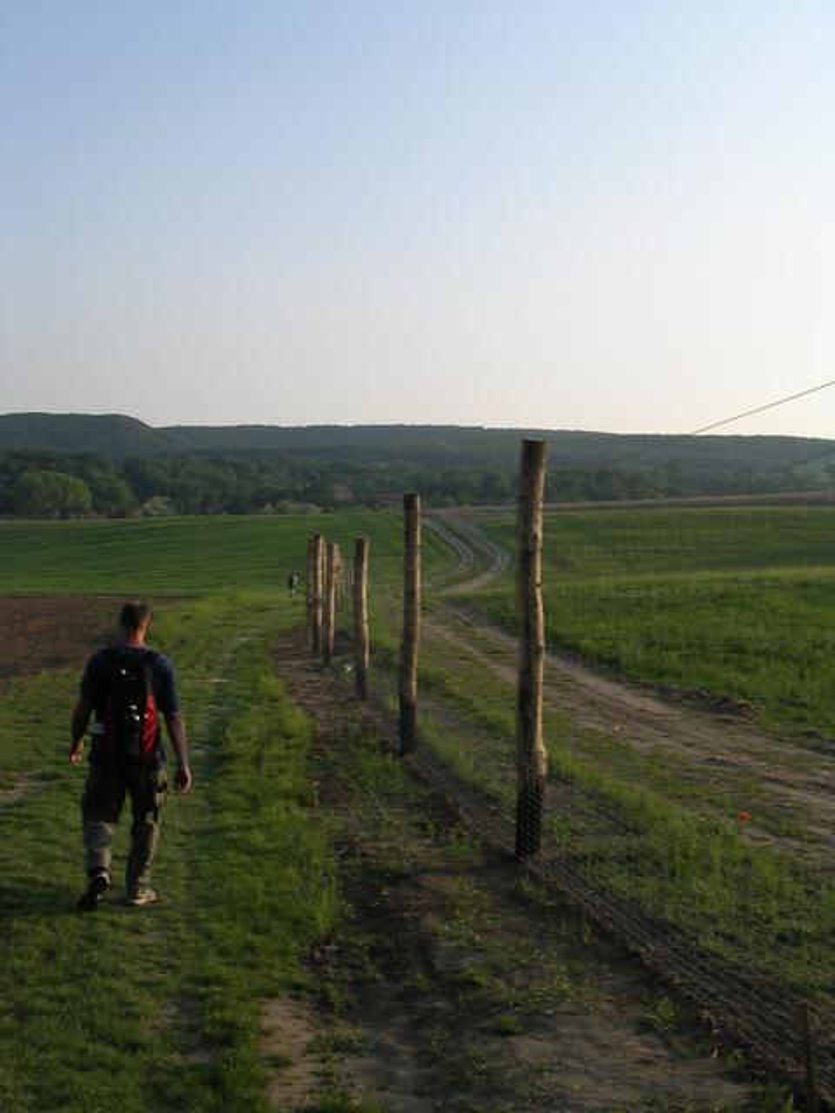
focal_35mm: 38
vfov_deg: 49.0
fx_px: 1222
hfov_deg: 37.7
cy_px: 556
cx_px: 418
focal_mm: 5.8
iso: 100
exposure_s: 1/173
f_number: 5.6
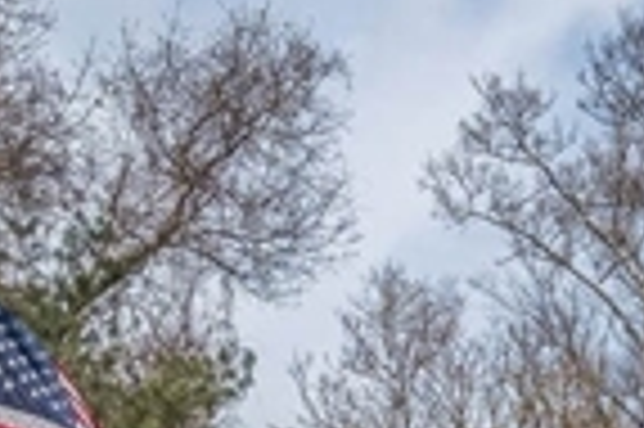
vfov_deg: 5.2
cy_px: 1304
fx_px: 4485
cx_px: 914
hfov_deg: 8.1
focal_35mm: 251
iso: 100
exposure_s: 1/200
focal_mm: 35
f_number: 9
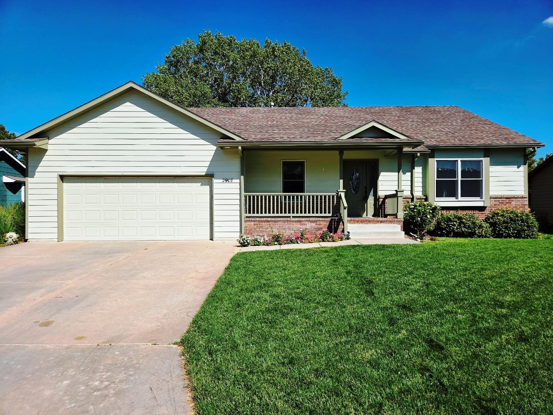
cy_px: 208
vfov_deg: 58.9
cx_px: 276
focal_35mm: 23
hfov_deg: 73.9
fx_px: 367
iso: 64
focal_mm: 5.4
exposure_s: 1/7891
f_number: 1.8
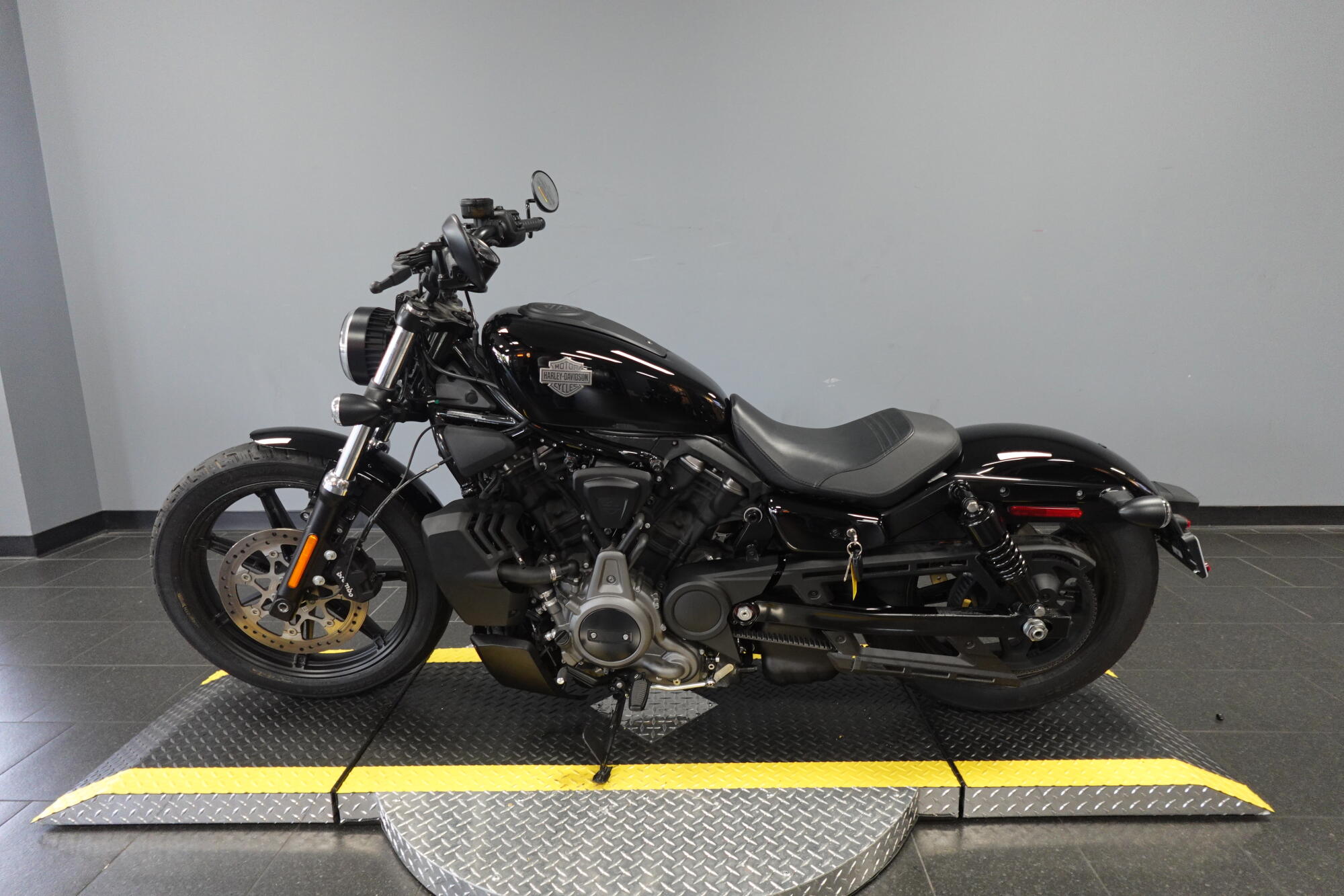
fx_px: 747
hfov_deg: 84.0
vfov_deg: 61.9
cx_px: 672
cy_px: 448
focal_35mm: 20
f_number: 2
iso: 800
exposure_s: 1/80
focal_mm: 7.6
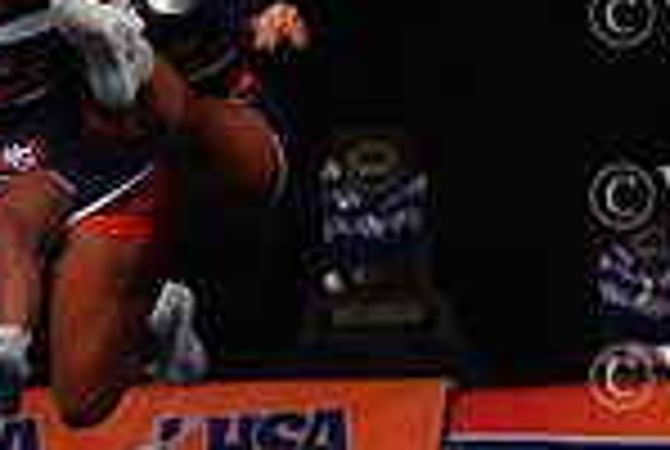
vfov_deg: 2.1
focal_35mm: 660
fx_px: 12308
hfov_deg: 3.1
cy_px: 106
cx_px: 1241
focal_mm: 170
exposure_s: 1/1250
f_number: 5.6
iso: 16000
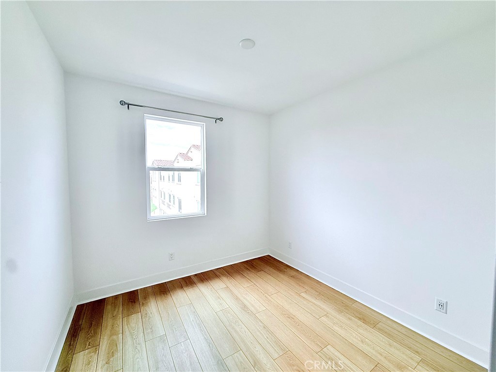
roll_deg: -0.6
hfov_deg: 102.1
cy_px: 186
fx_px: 201
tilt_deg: -2.5
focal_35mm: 14
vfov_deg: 85.7
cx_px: 248
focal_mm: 2.22
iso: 64
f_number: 2.2
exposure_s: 1/250
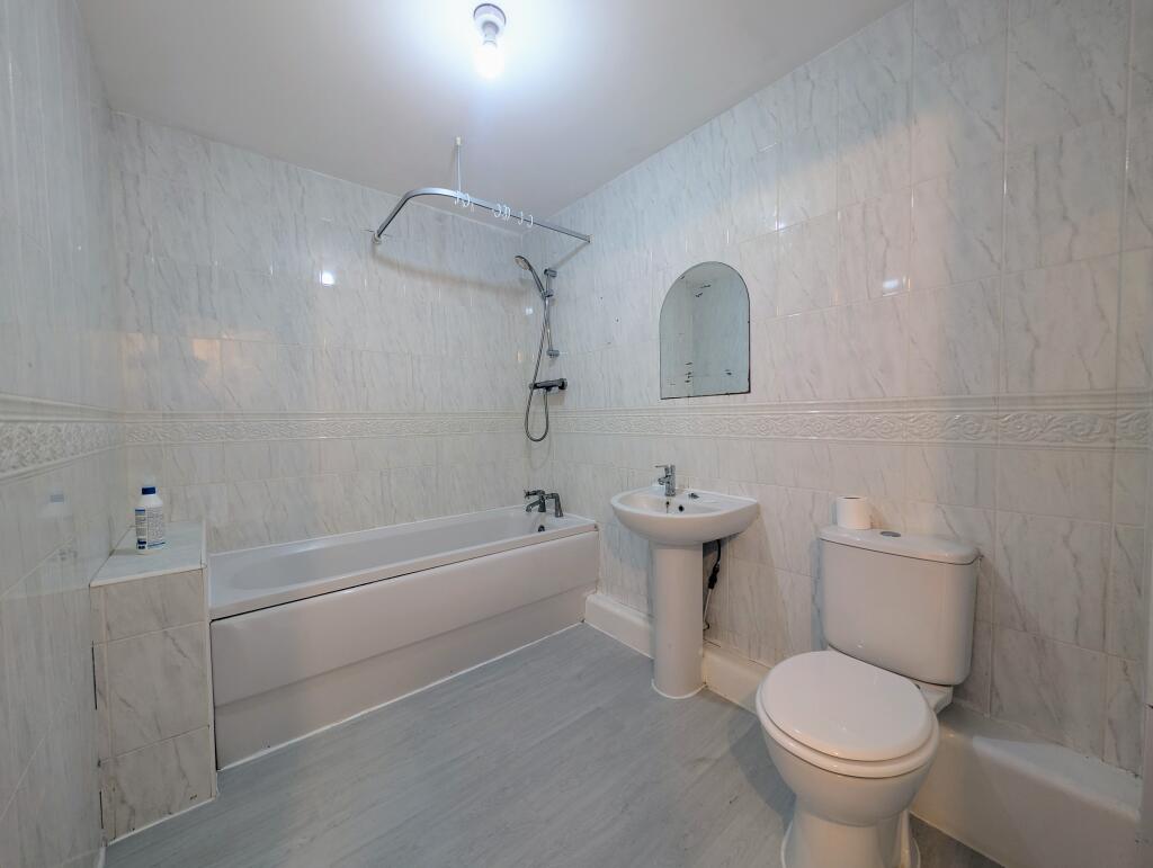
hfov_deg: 110.5
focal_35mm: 12
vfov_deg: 94.6
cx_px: 576
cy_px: 434
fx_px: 400
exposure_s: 1/30
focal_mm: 2.02
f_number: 1.7
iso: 47
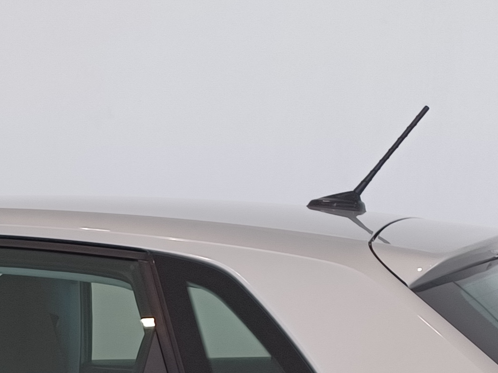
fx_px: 1366
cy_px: 547
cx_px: -50
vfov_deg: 14.6
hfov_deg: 19.8
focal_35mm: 95
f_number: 1.8
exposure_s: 1/60
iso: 125
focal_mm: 4.6
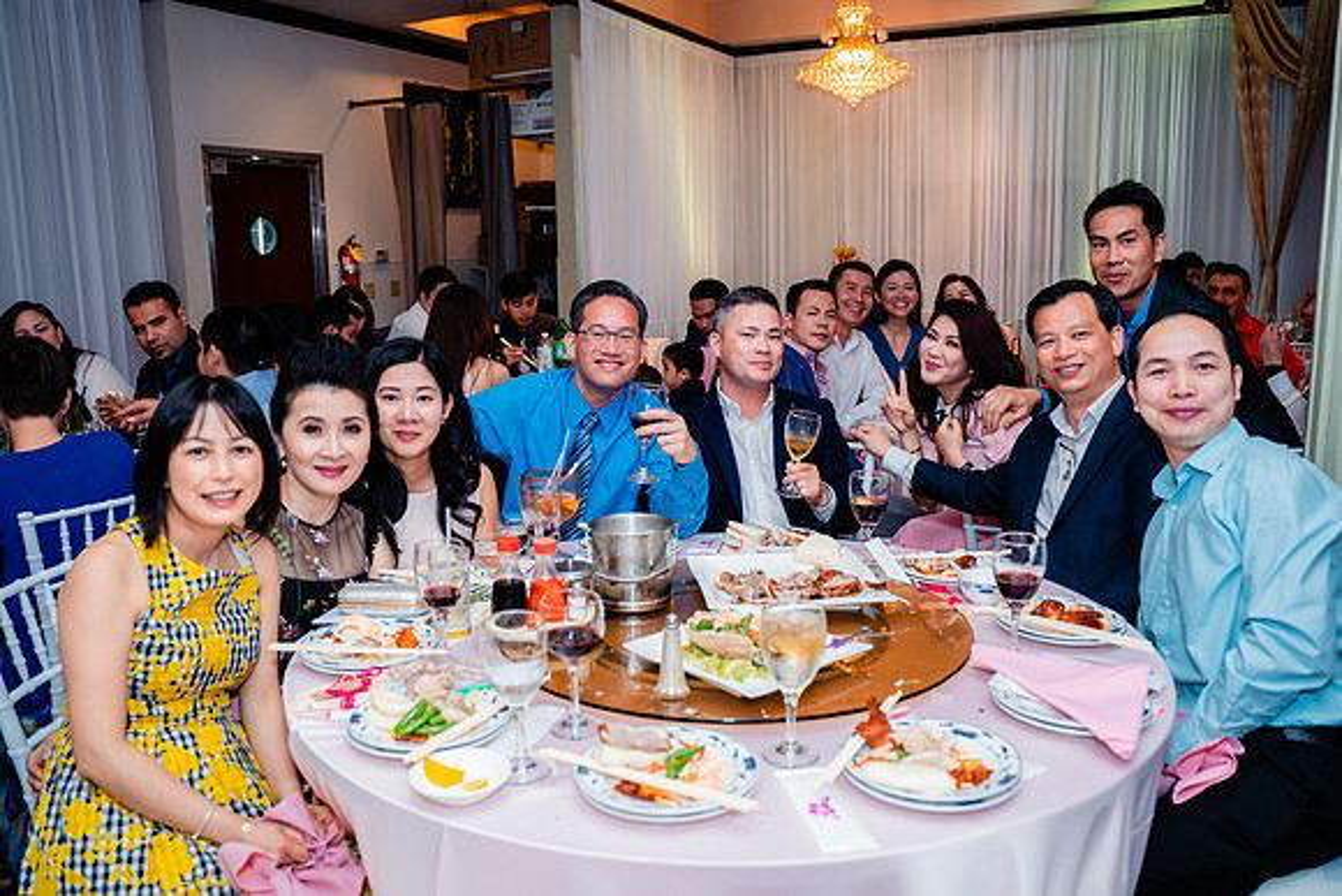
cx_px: 671
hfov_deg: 65.5
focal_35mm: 28
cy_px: 448
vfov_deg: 46.4
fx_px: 1044
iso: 640
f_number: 3.5
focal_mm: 28
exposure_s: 1/160
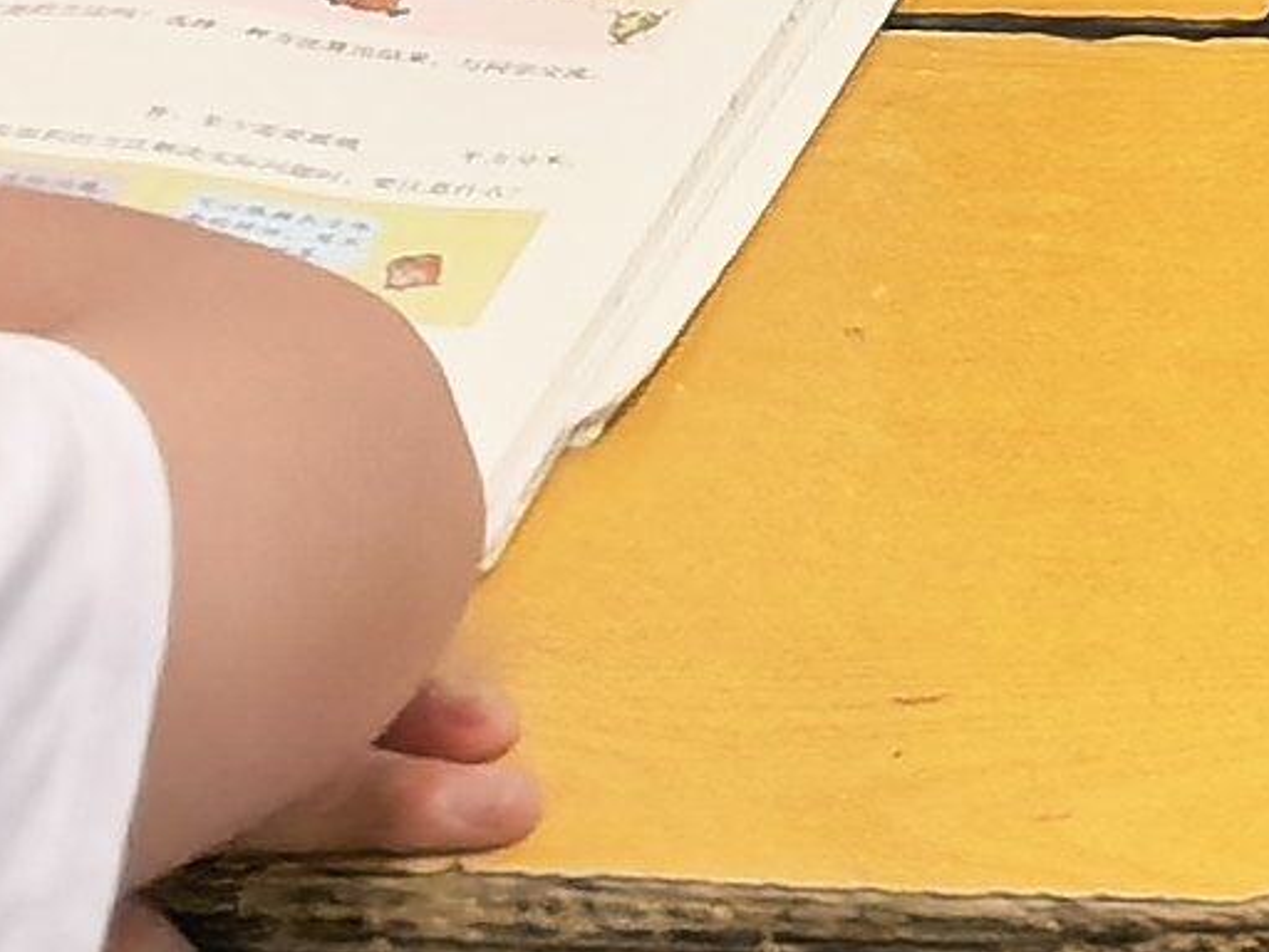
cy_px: -2018
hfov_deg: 8.8
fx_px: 7039
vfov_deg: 6.9
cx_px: 3579
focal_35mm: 192
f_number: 1.4
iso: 50
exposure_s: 1/194
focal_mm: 5.75
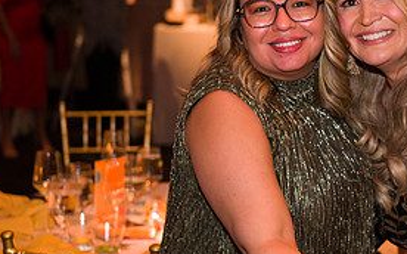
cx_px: 335
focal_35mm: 120
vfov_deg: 10.9
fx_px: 1330
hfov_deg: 17.2
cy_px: 142
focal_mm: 56
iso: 1600
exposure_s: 1/200
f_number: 4
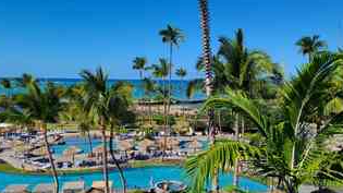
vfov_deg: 32.6
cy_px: 122
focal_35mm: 36
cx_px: 171
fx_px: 327
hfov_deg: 55.3
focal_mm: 5.4
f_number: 1.8
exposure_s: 1/3067
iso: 40
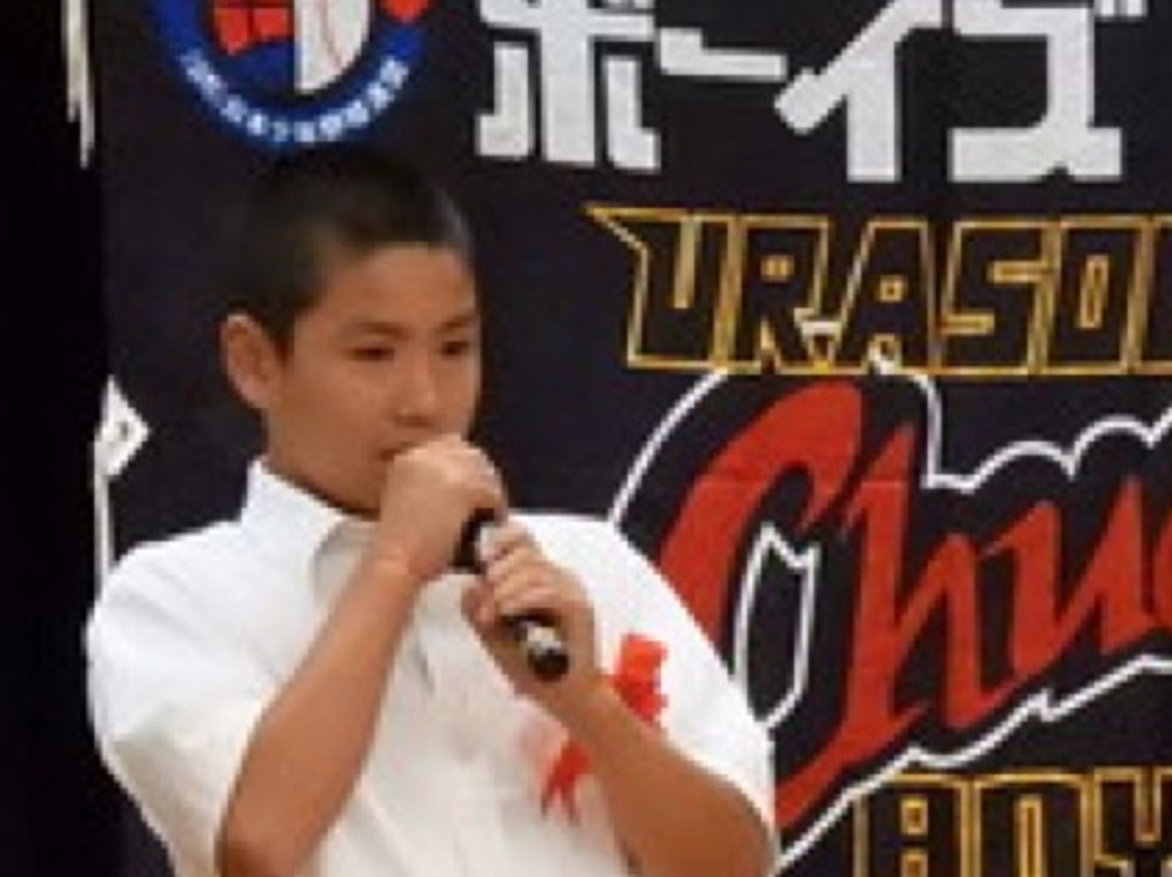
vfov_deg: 2.2
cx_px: 628
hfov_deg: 2.9
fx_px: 23111
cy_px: 691
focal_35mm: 683
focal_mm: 42.8
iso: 3200
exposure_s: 1/320
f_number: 4.5
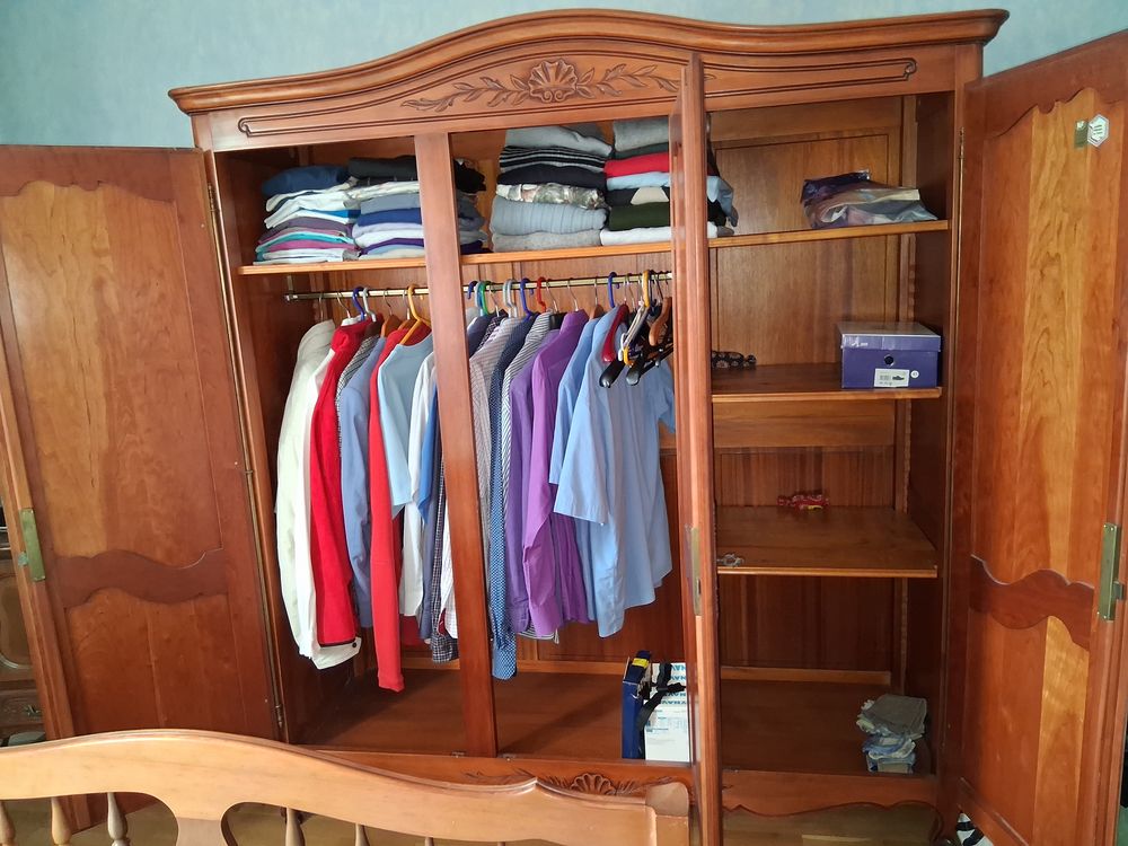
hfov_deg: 67.3
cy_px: 423
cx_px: 564
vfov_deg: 53.1
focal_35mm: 26
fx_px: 847
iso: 25
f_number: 1.8
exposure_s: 1/40
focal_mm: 3.98
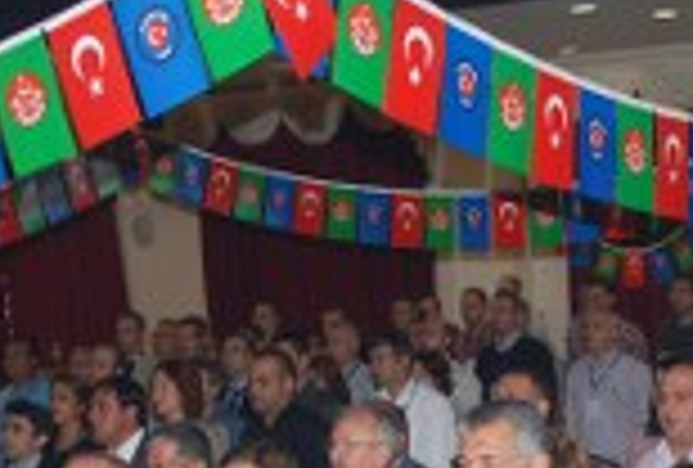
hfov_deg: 20.5
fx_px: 1894
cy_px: 423
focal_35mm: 98
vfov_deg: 14.0
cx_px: 562
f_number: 4
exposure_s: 1/60
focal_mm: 24
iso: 200
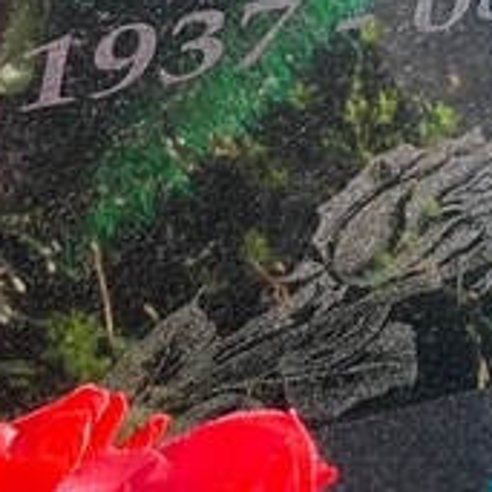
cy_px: -164
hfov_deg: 8.1
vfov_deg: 8.0
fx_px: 3457
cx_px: 581
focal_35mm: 215
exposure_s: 1/156
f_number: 2
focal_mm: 6
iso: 20
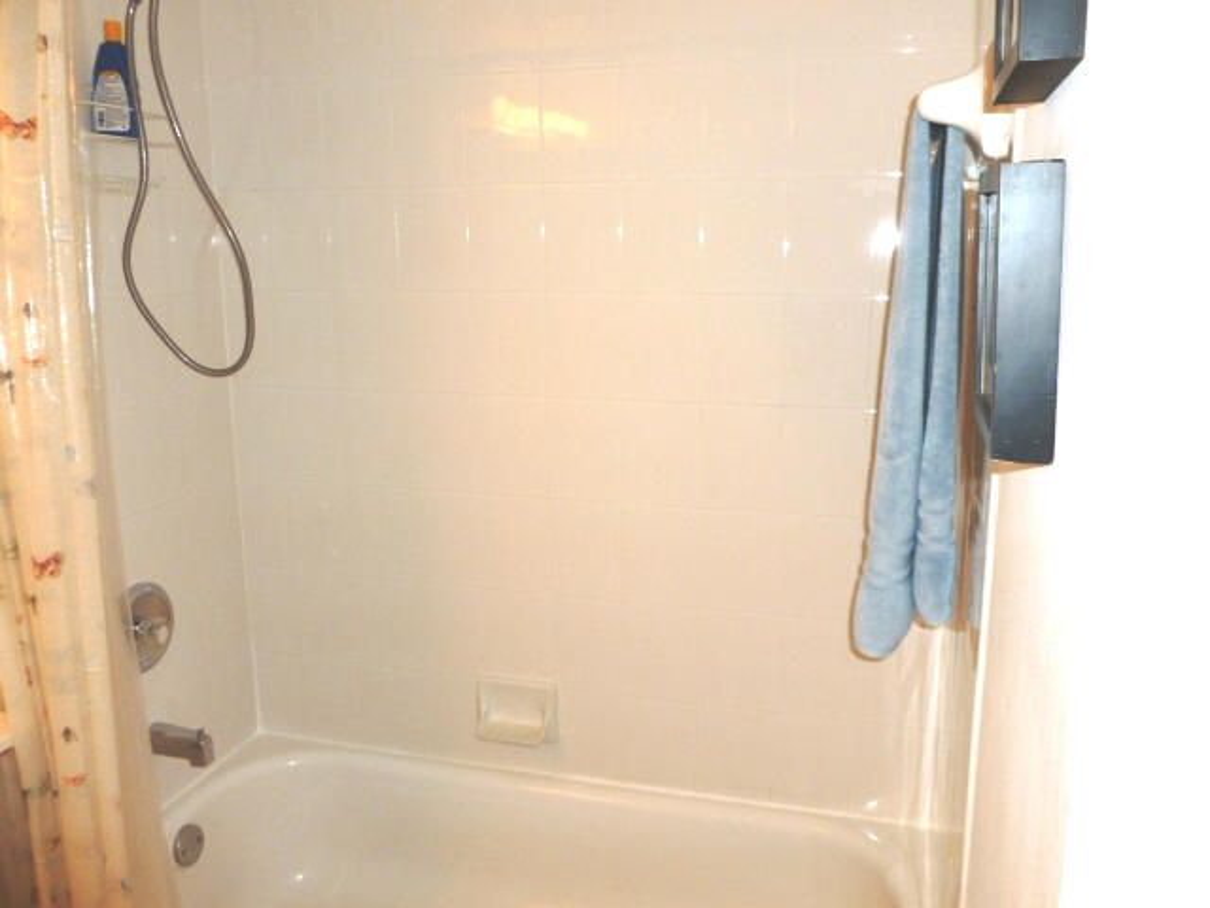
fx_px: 979
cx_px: 605
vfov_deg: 49.7
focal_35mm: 28
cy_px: 454
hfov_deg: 63.4
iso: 100
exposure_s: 1/60
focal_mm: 5
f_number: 3.3
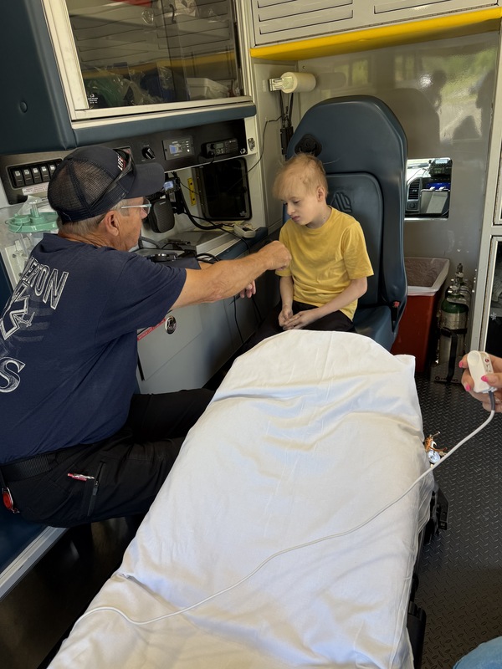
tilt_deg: -26.3
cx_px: 251
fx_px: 464
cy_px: 334
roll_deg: +0.6
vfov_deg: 71.6
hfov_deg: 56.8
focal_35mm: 24
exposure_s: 1/196
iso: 64
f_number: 1.78
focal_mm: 6.76
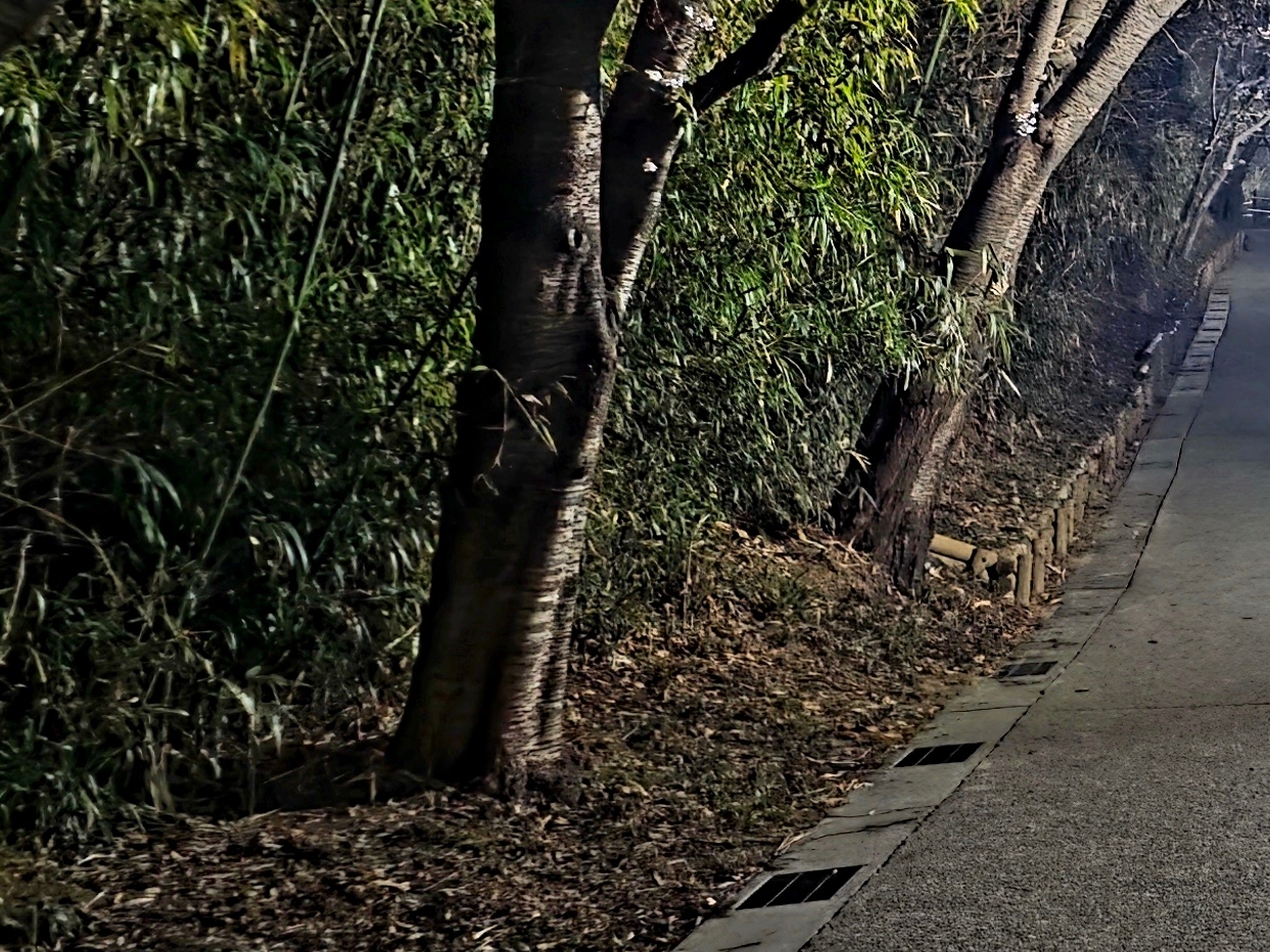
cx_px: 1889
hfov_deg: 22.0
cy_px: 162
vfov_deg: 19.6
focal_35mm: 74
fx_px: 2715
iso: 1600
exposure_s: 1/20
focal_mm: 6.3
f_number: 1.7
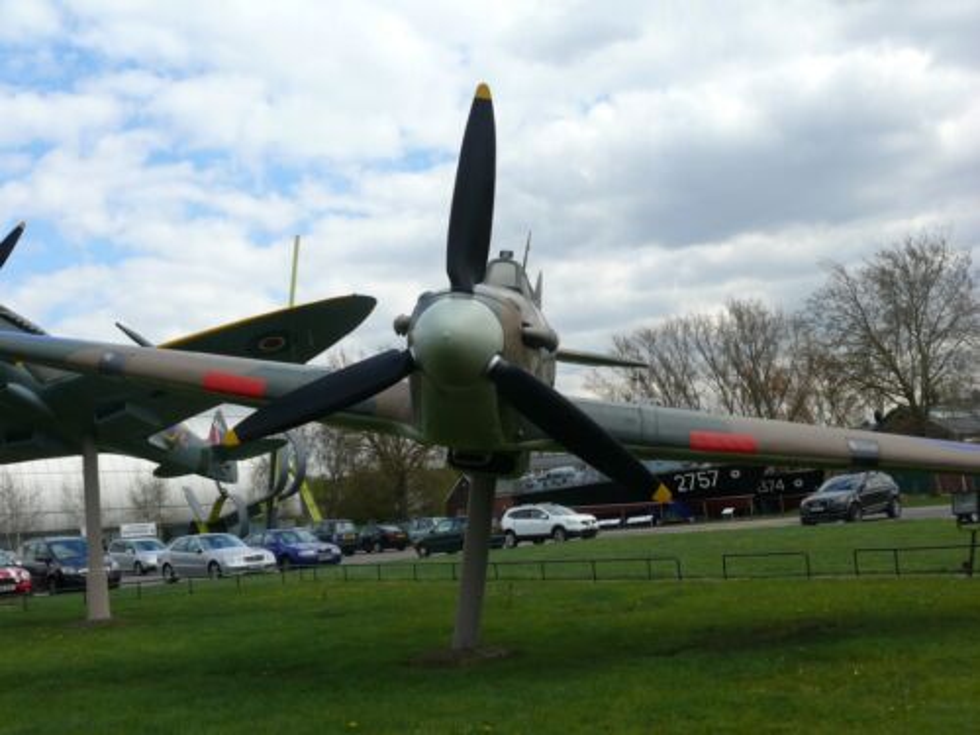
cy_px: 368
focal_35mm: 35
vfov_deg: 40.7
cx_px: 490
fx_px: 991
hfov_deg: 52.6
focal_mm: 7.4
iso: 100
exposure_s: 1/400
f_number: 5.6
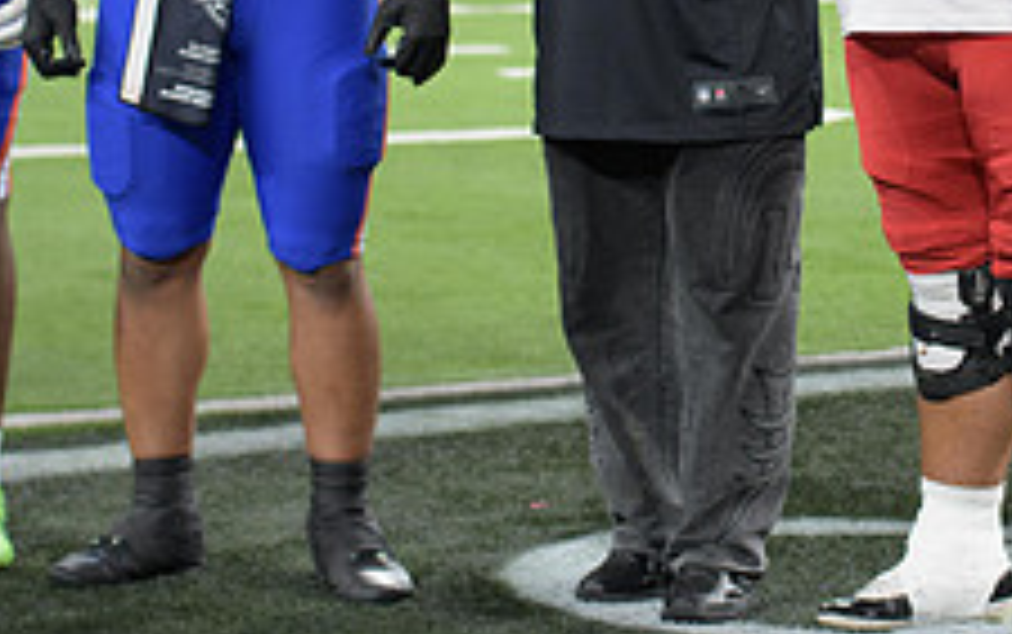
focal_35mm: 184
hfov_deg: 11.3
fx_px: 5079
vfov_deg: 7.1
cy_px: -142
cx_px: 828
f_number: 2.8
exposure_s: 1/400
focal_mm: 70
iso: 1000
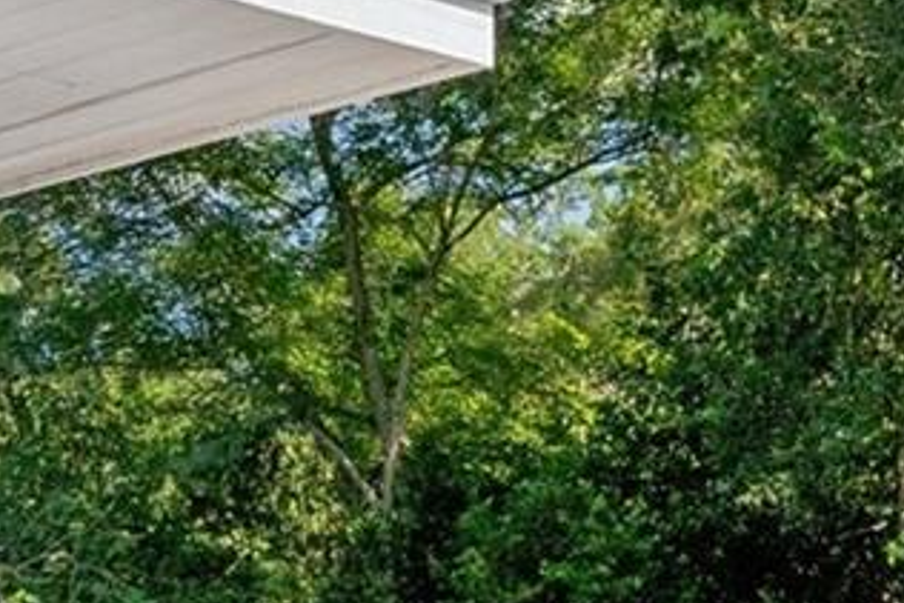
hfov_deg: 21.0
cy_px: 729
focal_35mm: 91
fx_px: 2286
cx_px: -143
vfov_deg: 14.5
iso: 320
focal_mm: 12
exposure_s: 1/800
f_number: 6.3
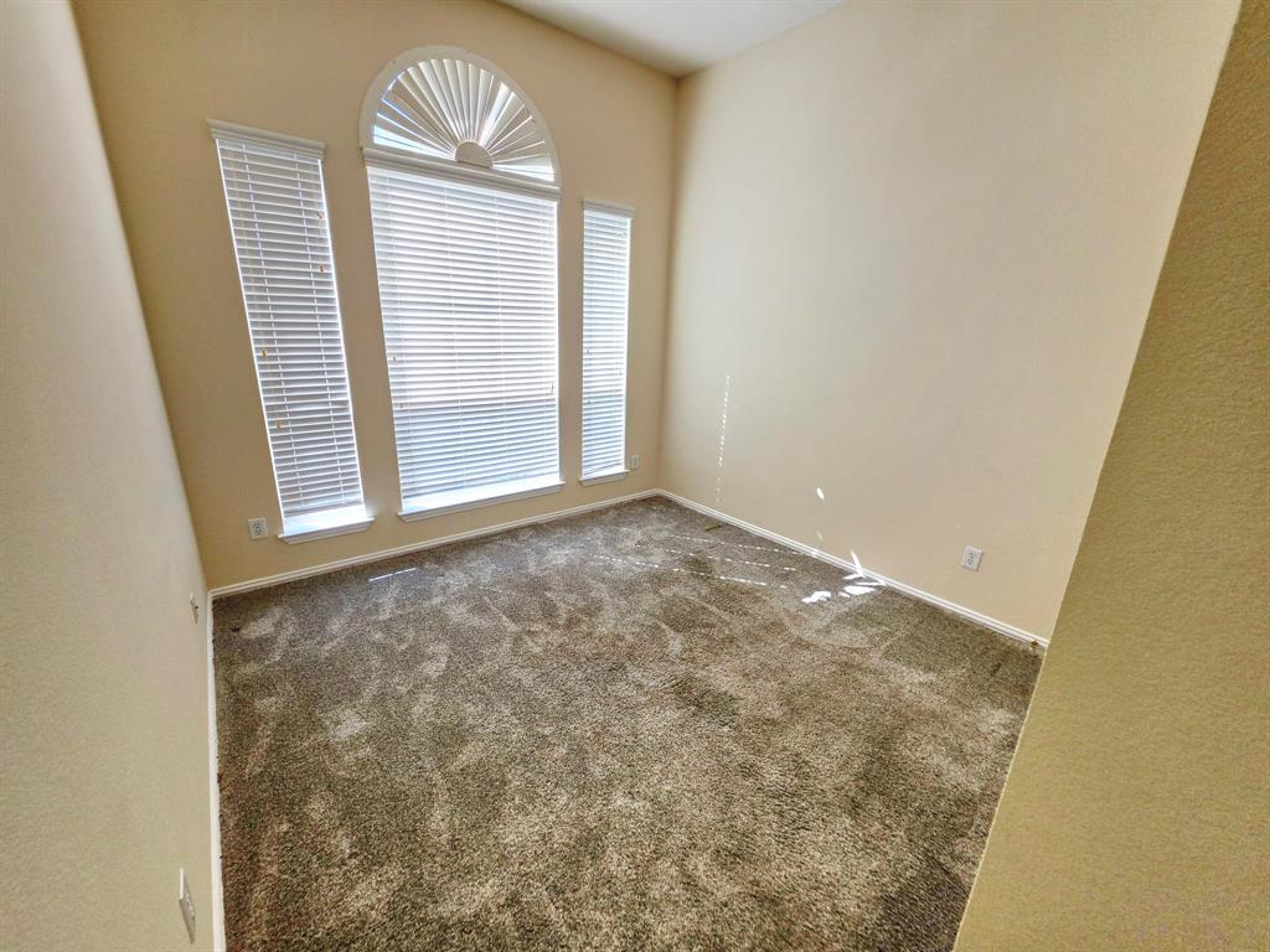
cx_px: 635
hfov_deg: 106.2
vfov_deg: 89.9
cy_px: 476
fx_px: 477
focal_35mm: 13
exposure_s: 1/359
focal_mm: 2.2
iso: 80
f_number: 1.9
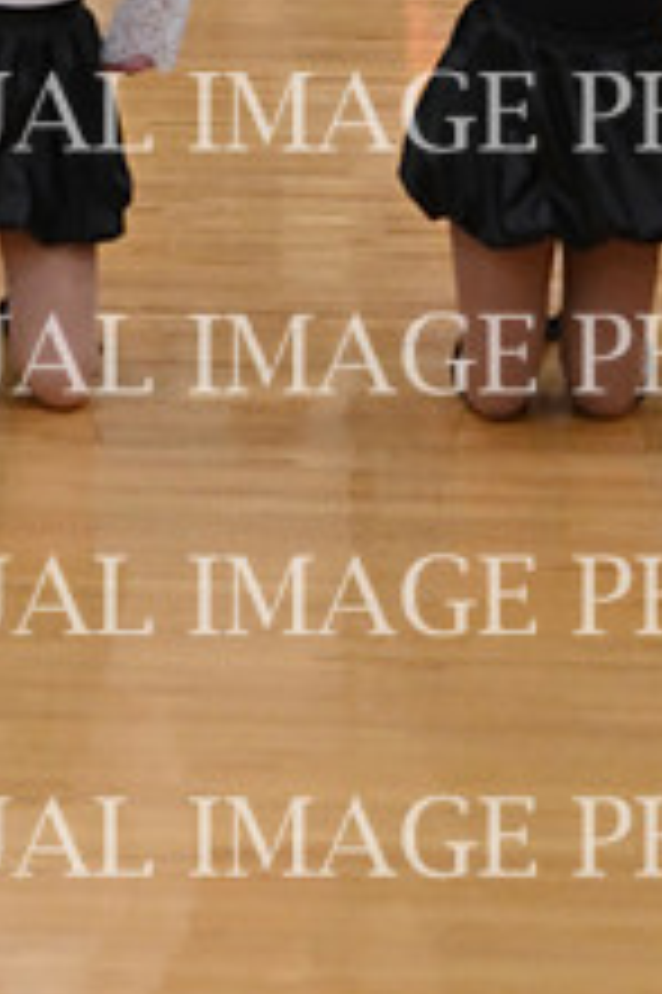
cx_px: 543
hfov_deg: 3.2
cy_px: -9
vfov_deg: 4.8
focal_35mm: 433
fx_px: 11961
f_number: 4
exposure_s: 1/400
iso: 5000
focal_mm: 110
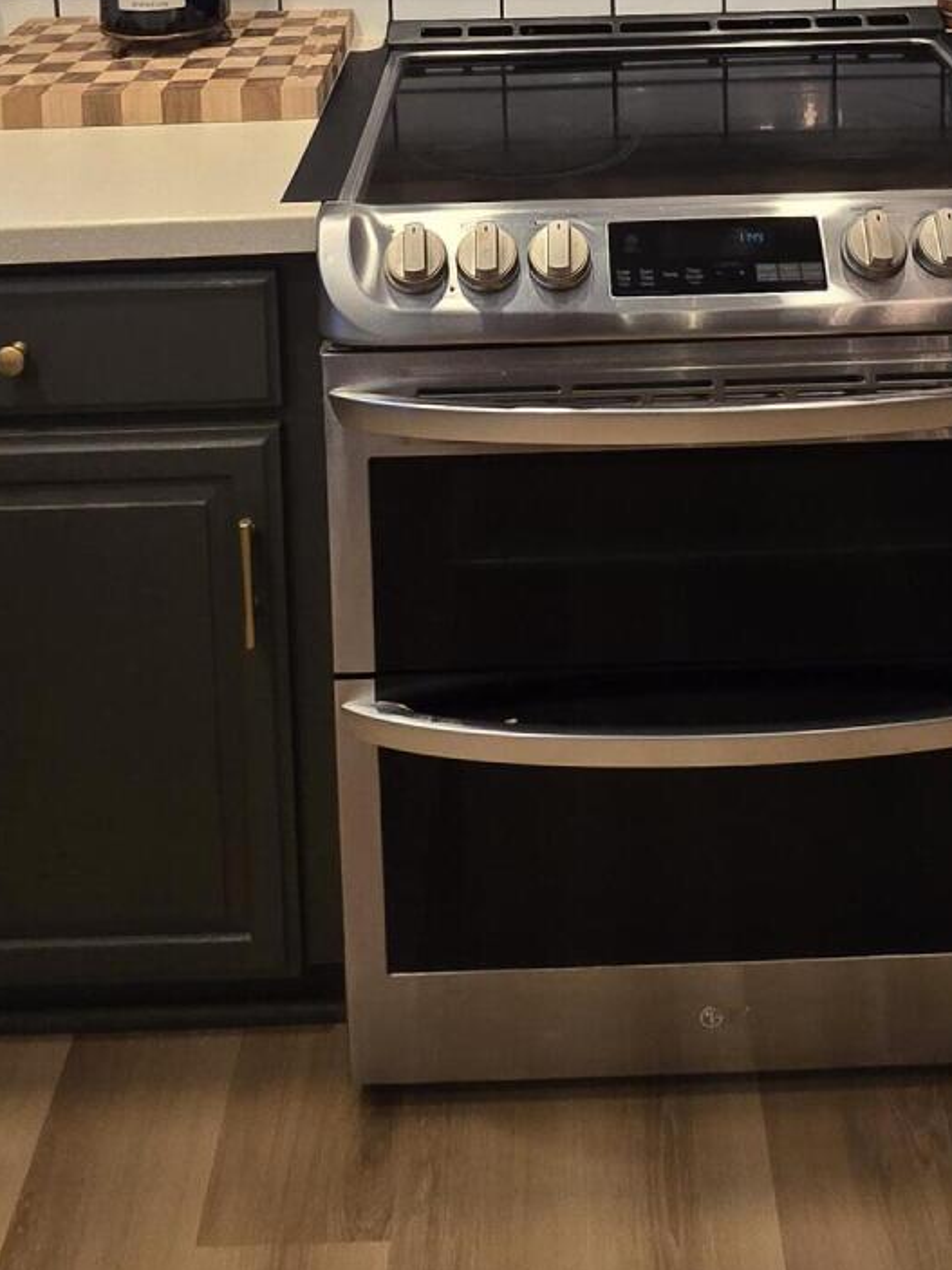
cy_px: -238
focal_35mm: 37
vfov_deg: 38.1
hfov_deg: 38.6
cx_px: 540
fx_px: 1357
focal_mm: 2.2
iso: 125
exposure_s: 1/60
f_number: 2.2
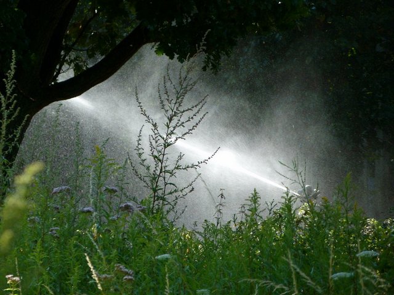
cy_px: 148
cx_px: 197
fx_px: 5236
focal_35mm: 460
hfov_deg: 4.3
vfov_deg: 3.2
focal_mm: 82.7
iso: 160
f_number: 4.4
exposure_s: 1/250
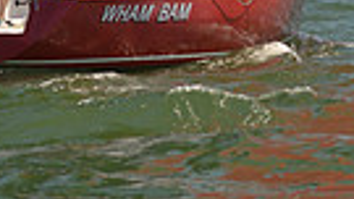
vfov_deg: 3.7
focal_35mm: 316
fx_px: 2967
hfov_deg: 6.8
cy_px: -550
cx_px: 279
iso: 200
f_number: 4.5
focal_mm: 70
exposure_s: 1/800
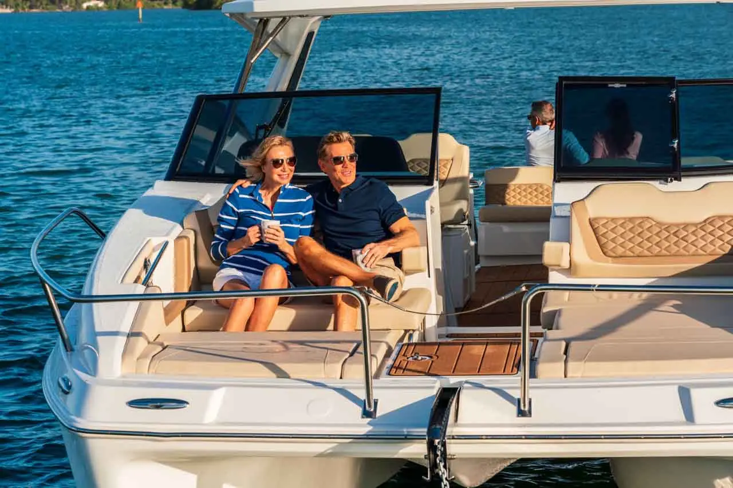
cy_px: 244
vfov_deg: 13.0
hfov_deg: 19.5
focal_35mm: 105
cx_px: 366
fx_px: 2137
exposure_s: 1/400
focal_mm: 105
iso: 100
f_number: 9
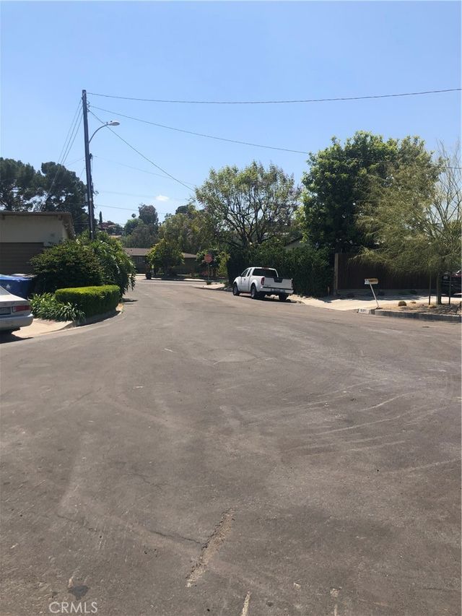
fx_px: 498
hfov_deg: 49.8
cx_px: 231
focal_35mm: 28
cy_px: 308
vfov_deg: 63.4
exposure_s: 1/2088
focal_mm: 3.99
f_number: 1.8
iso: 20
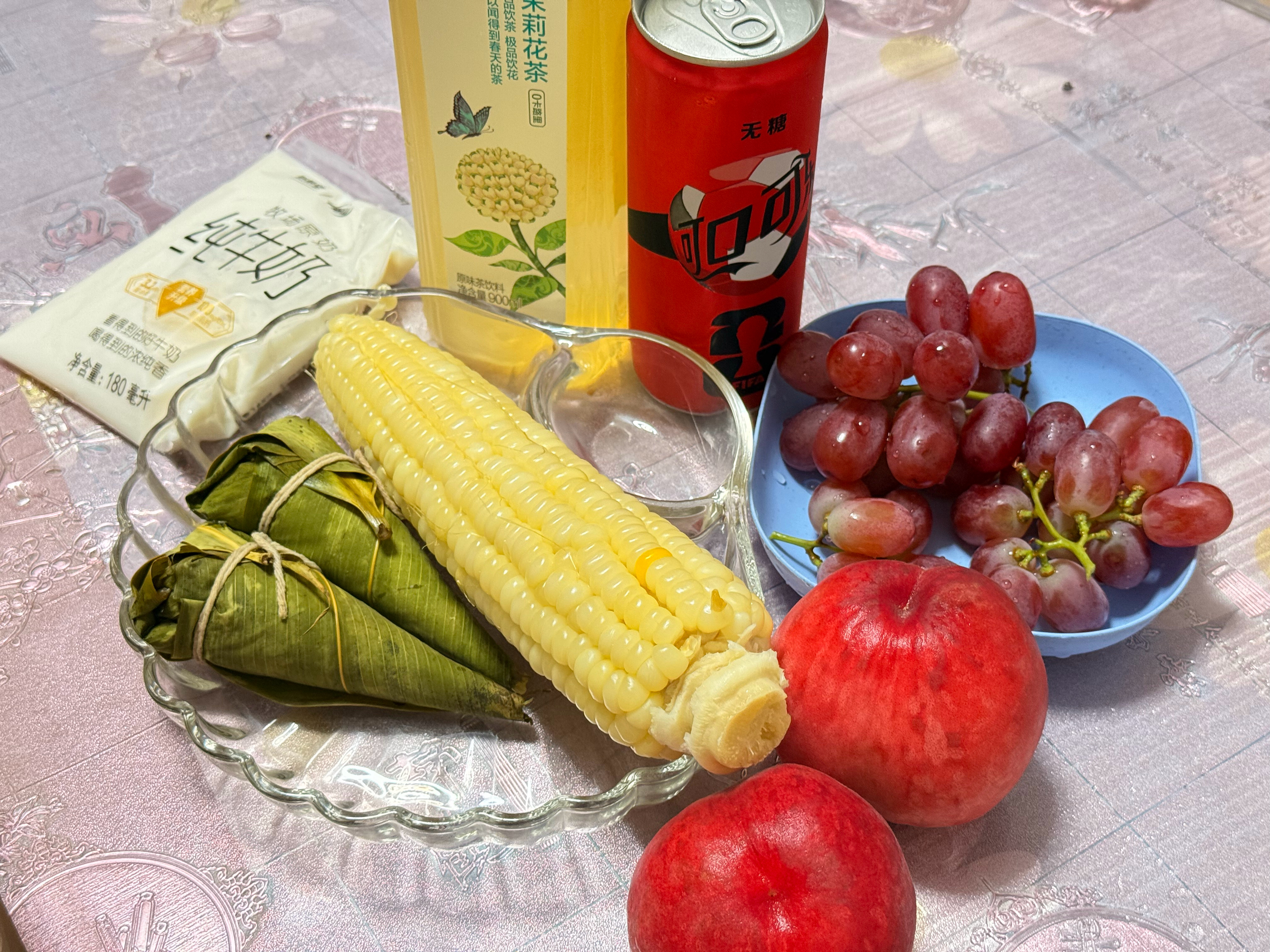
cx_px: 635
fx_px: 1761
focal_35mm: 48
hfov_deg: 39.7
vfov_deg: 30.3
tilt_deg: -48.2
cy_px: 476
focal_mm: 6.76
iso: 250
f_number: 1.78
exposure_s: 1/50
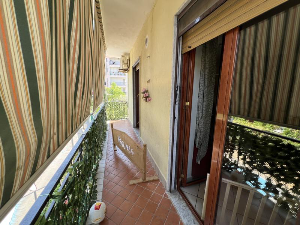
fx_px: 113
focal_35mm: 13
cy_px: 112
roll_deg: -0.7
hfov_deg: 106.2
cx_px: 150
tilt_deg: -10.7
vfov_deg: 89.9
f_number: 1.8
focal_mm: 1.57
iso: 32
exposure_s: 1/144
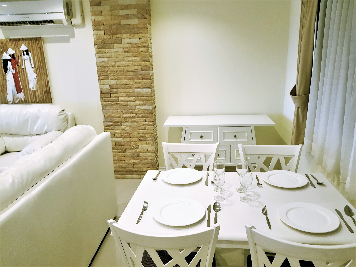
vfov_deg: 53.1
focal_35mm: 26
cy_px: 134
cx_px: 178
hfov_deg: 67.3
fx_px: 267
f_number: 1.7
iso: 80
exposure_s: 1/50
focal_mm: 4.2
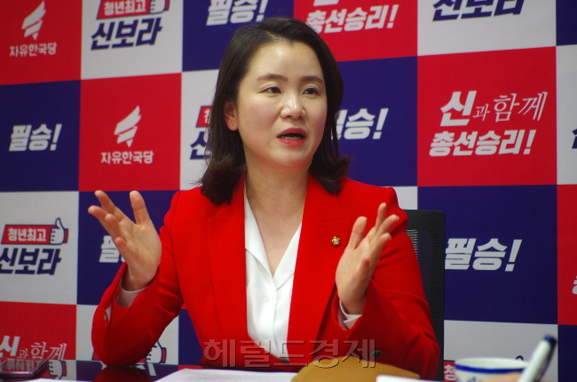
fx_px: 959
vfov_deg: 22.5
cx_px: 288
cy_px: 191
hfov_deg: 33.5
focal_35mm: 60
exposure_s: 1/60
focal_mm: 40
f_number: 4
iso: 640
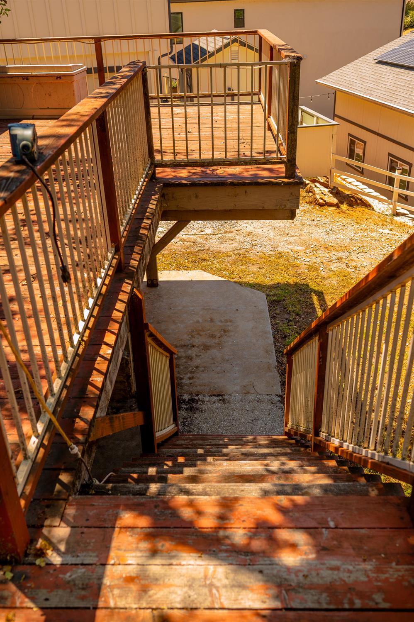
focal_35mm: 35
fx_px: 604
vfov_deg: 54.5
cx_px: 207
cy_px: 311
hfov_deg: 37.8
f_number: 5
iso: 100
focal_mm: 35
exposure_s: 1/160
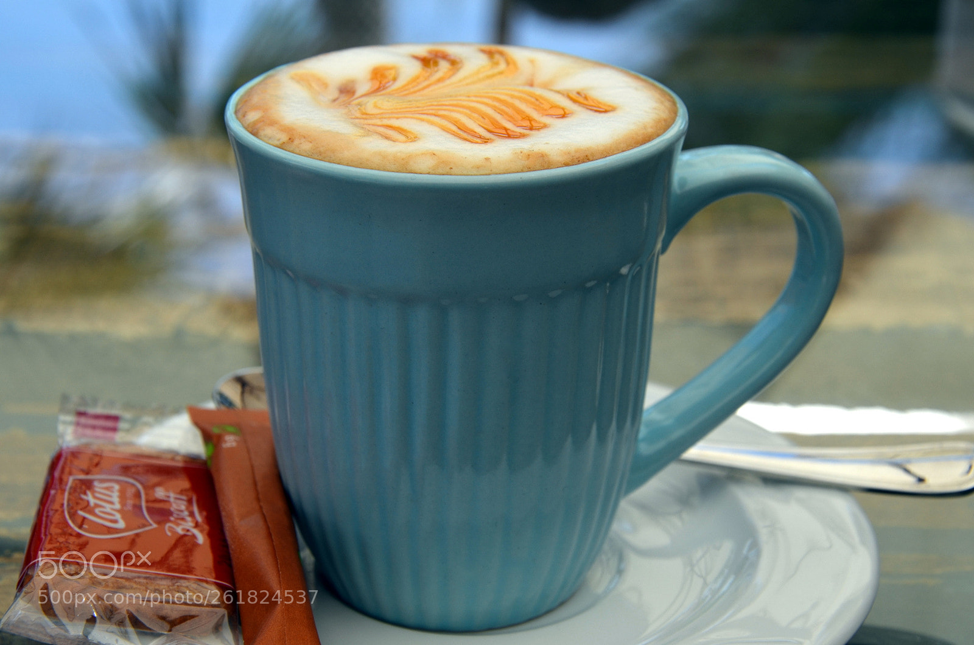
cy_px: 322
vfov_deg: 15.6
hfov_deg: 23.4
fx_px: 2349
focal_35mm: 87
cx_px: 487
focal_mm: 58
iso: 100
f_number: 10
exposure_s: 1/250
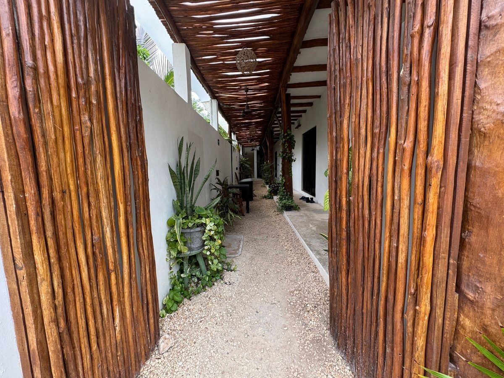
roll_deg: +0.9
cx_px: 252
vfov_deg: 85.7
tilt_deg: -6.8
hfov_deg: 102.1
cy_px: 189
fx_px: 204
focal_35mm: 14
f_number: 2.2
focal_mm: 2.22
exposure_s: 1/99
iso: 80
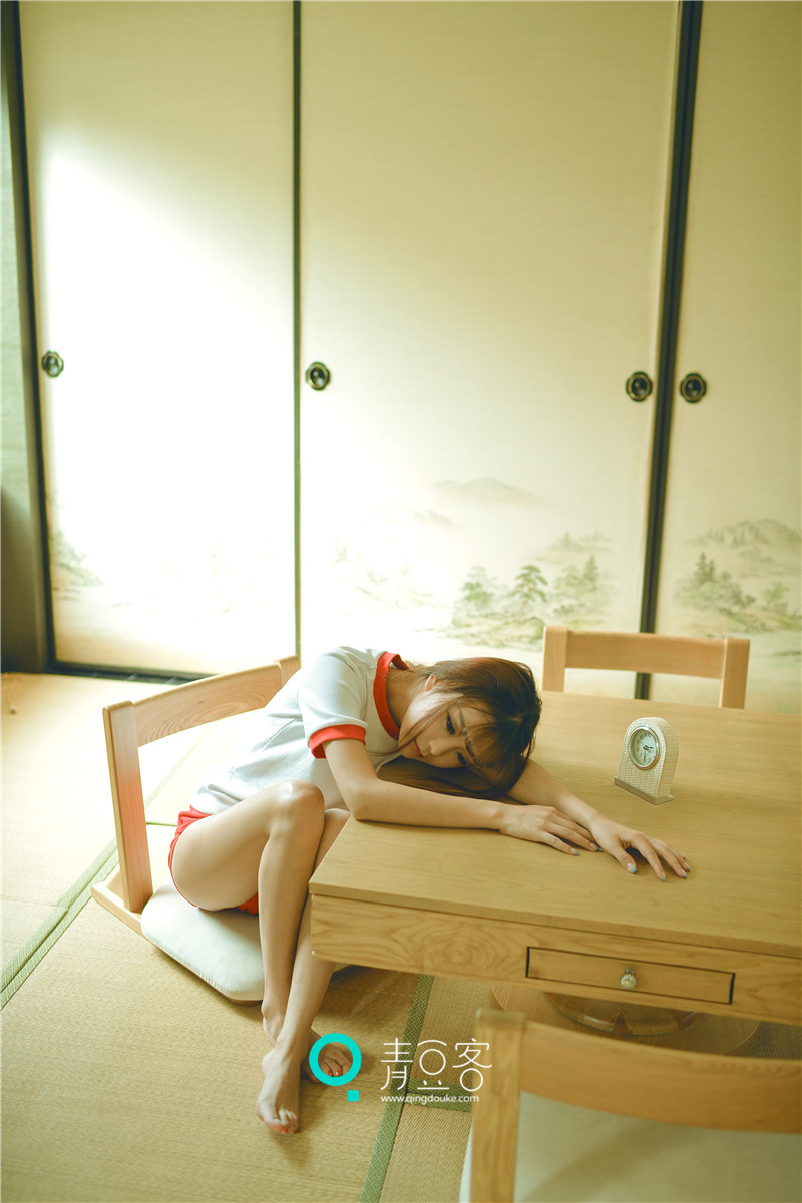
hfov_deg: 37.8
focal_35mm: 35
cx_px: 401
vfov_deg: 54.4
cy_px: 602
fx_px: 1170
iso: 200
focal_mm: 35
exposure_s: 1/125
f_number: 2
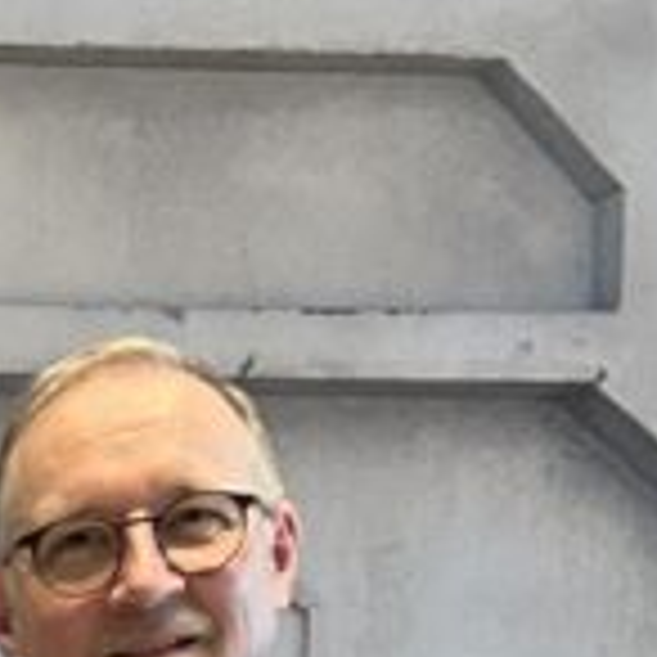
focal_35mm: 161
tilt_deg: -8.3
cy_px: 1580
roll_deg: +1.0
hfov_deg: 10.0
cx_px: -688
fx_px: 3457
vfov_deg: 9.6
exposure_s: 1/50
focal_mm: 5.7
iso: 400
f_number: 1.5
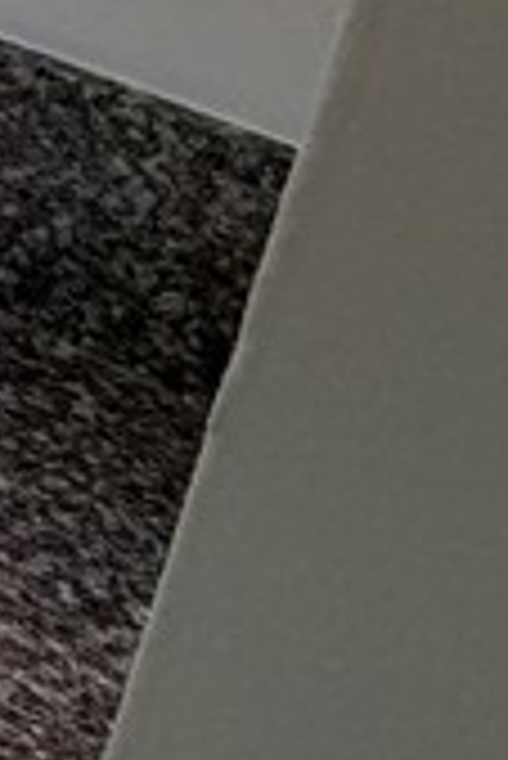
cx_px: -1412
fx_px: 1859
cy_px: -337
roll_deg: -0.2
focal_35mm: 88
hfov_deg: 8.7
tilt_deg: -17.4
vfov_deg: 20.3
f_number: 2.2
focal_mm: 2.22
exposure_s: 1/120
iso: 320
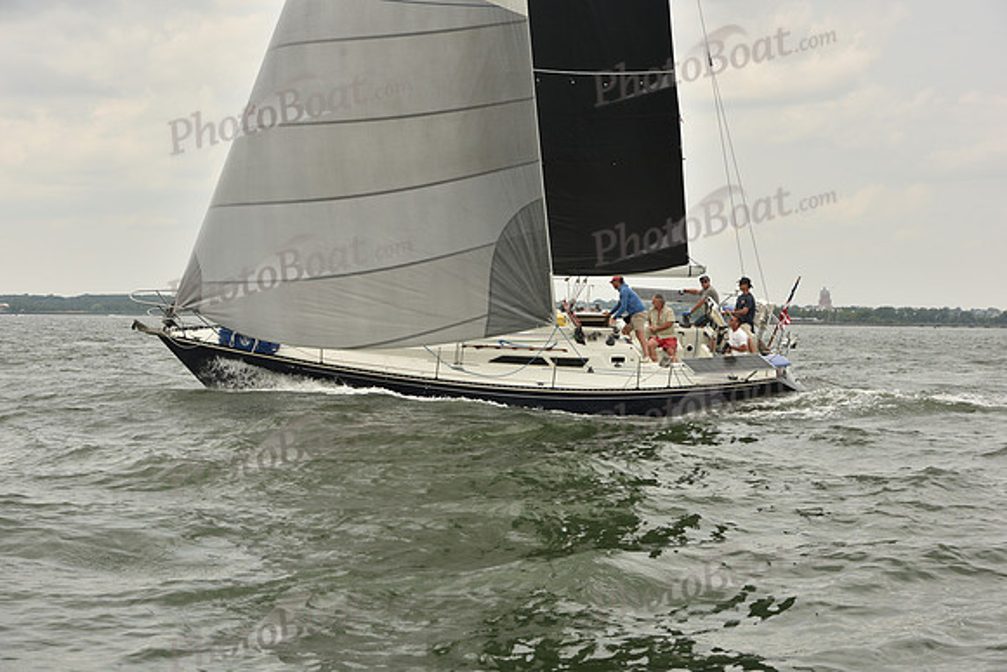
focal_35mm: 70
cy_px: 336
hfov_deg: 28.8
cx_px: 504
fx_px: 1958
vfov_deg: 19.5
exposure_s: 1/640
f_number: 8
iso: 250
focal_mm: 70
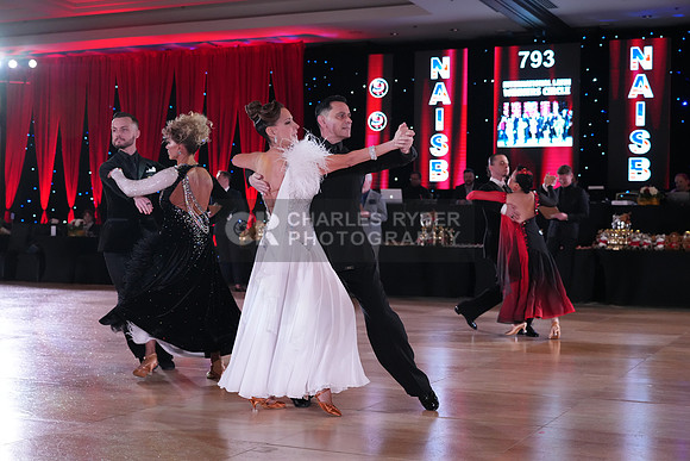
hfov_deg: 38.2
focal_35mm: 52
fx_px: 997
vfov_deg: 26.0
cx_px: 345
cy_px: 230
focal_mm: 52
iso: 3200
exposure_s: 1/400
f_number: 4
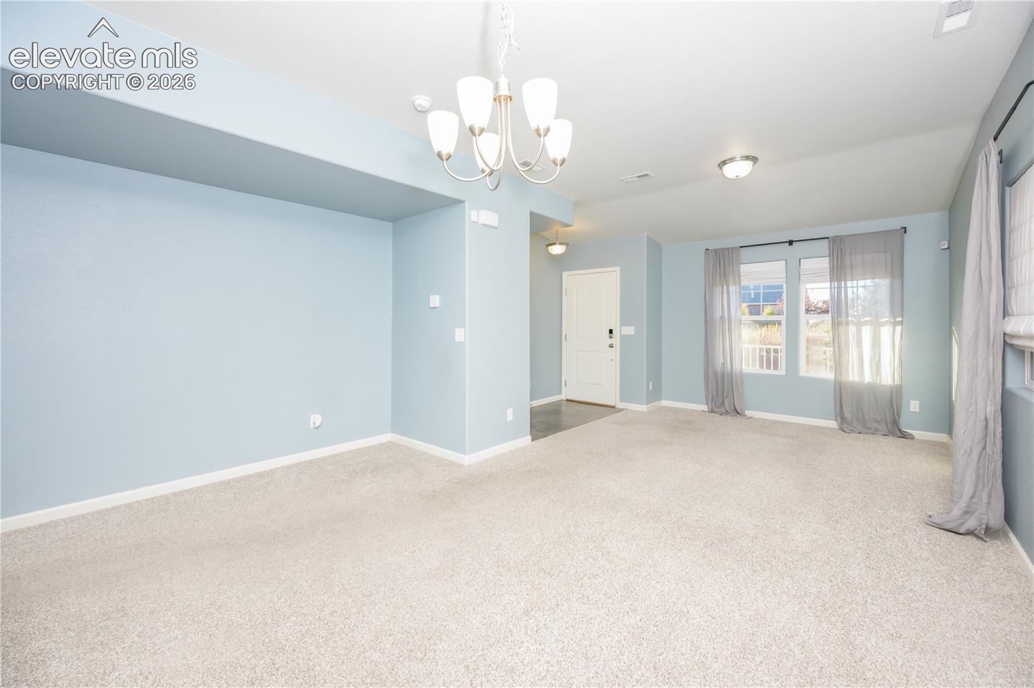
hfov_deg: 104.3
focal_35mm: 14
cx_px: 517
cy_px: 344
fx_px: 402
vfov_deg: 81.1
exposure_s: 1/60
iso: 320
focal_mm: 14
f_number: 7.1
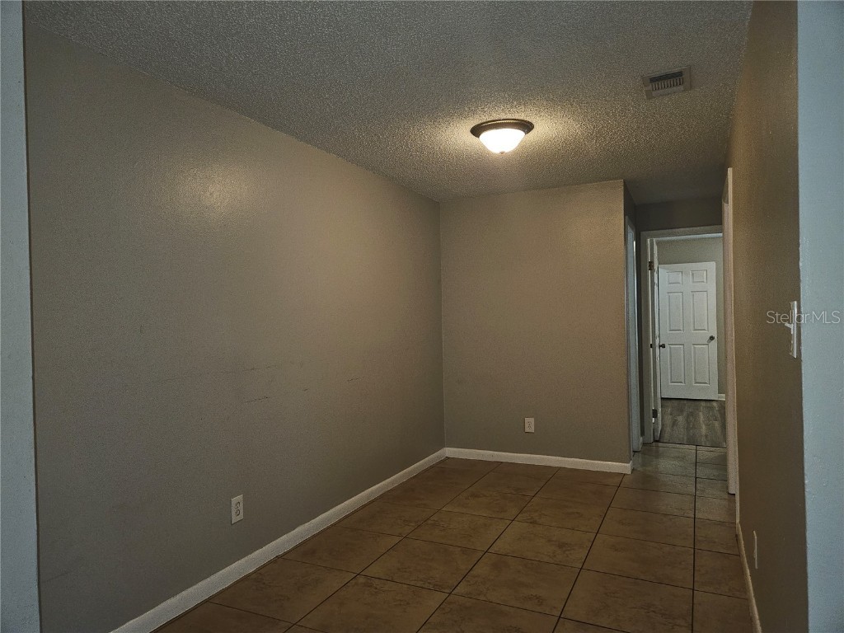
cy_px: 316
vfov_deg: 58.9
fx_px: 561
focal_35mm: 23
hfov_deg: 73.9
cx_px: 422
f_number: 1.8
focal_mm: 5.4
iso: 100
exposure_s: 1/24
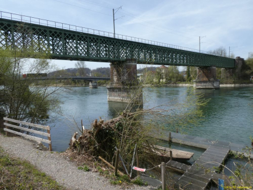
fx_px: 175
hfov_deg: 71.6
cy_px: 95
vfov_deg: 56.8
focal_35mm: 24
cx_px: 126
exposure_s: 1/400
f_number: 5
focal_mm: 4.3
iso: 80
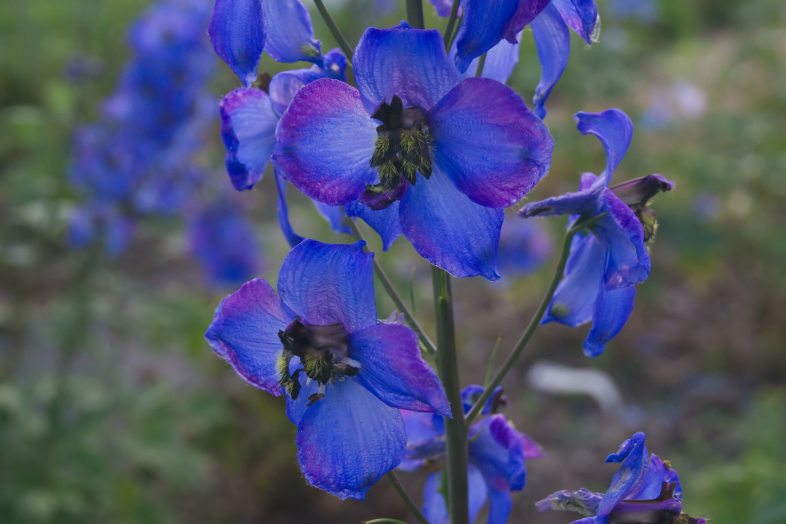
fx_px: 1801
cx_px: 393
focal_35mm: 82
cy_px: 262
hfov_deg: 24.6
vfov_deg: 16.6
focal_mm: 55
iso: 1600
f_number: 10
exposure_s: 1/500
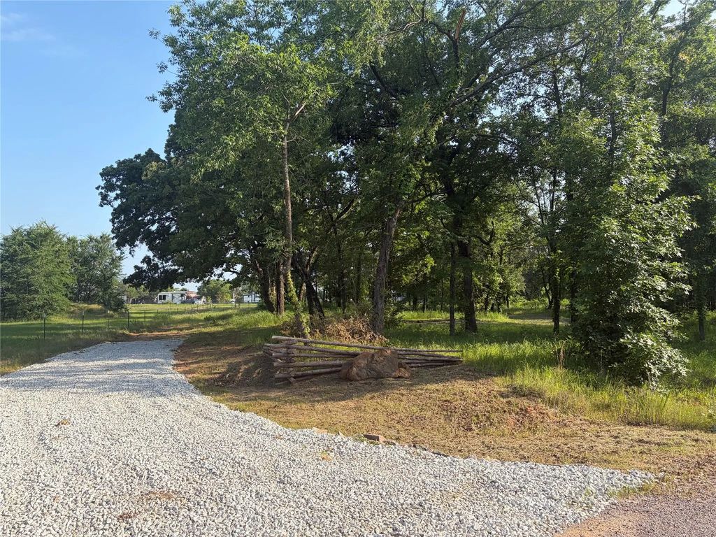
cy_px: 268
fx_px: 538
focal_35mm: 26
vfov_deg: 53.1
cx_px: 358
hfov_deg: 67.3
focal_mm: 5.96
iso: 50
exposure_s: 1/1626
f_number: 1.6
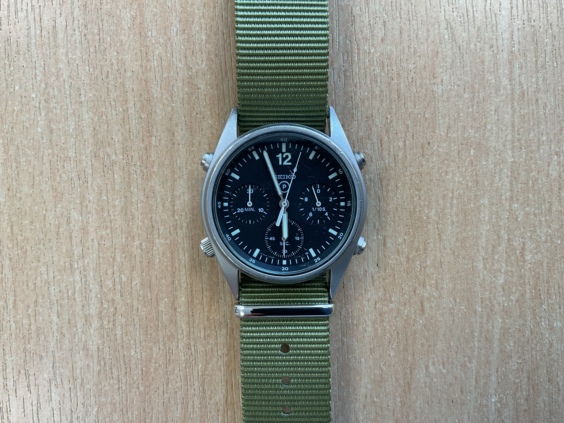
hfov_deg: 61.7
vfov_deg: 48.2
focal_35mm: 29
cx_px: 282
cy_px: 212
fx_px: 472
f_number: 1.8
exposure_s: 1/120
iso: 32
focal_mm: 3
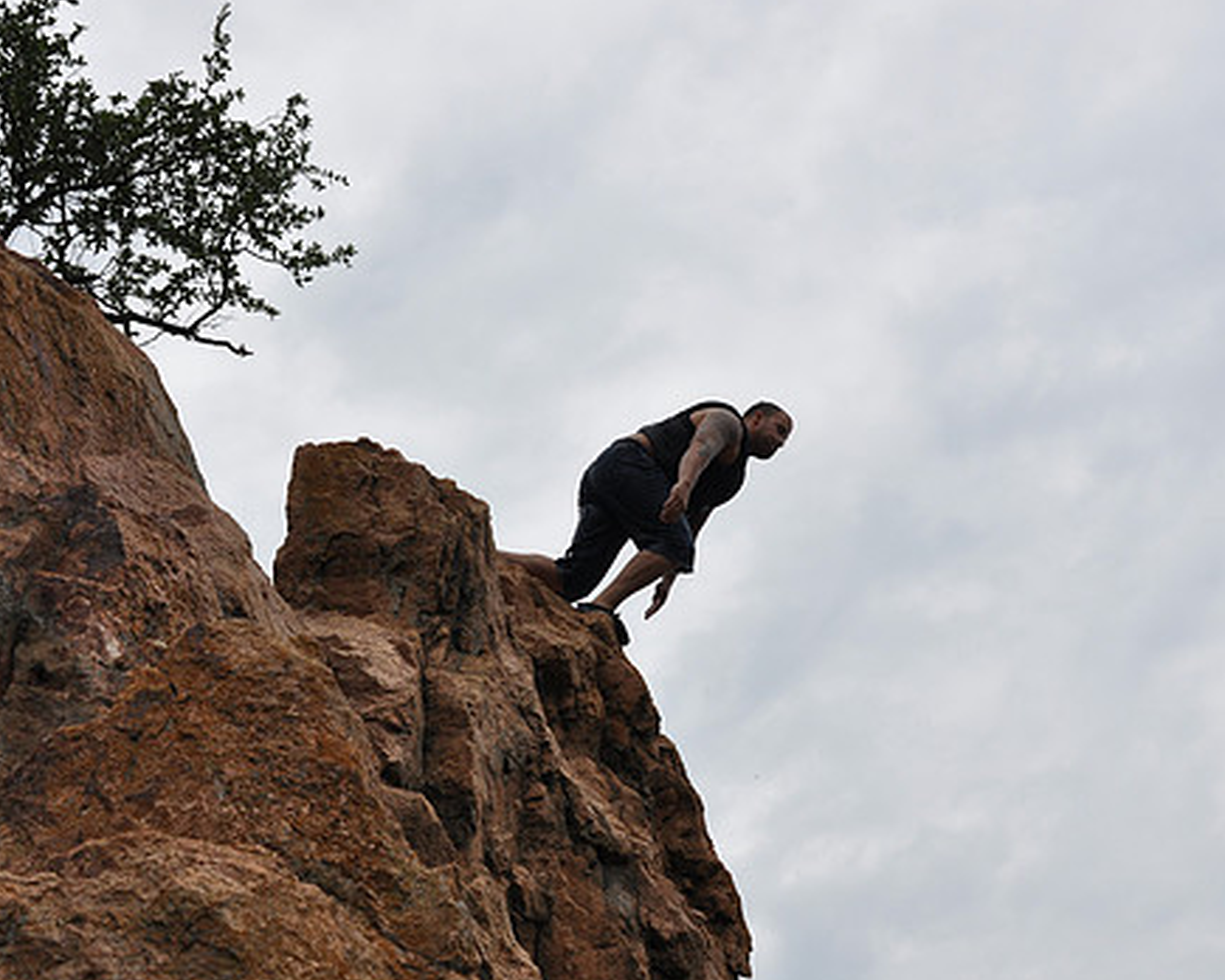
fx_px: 1631
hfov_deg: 41.1
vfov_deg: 33.4
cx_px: 648
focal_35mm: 45
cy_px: 525
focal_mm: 24
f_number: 8
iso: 200
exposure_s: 1/800
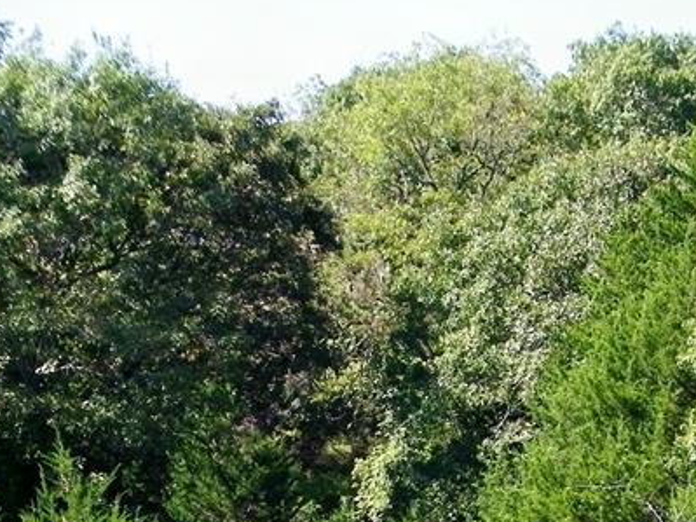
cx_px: 370
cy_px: 632
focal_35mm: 95
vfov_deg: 15.0
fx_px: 1910
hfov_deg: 20.7
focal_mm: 6.6
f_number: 7.4
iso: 100
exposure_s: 1/125
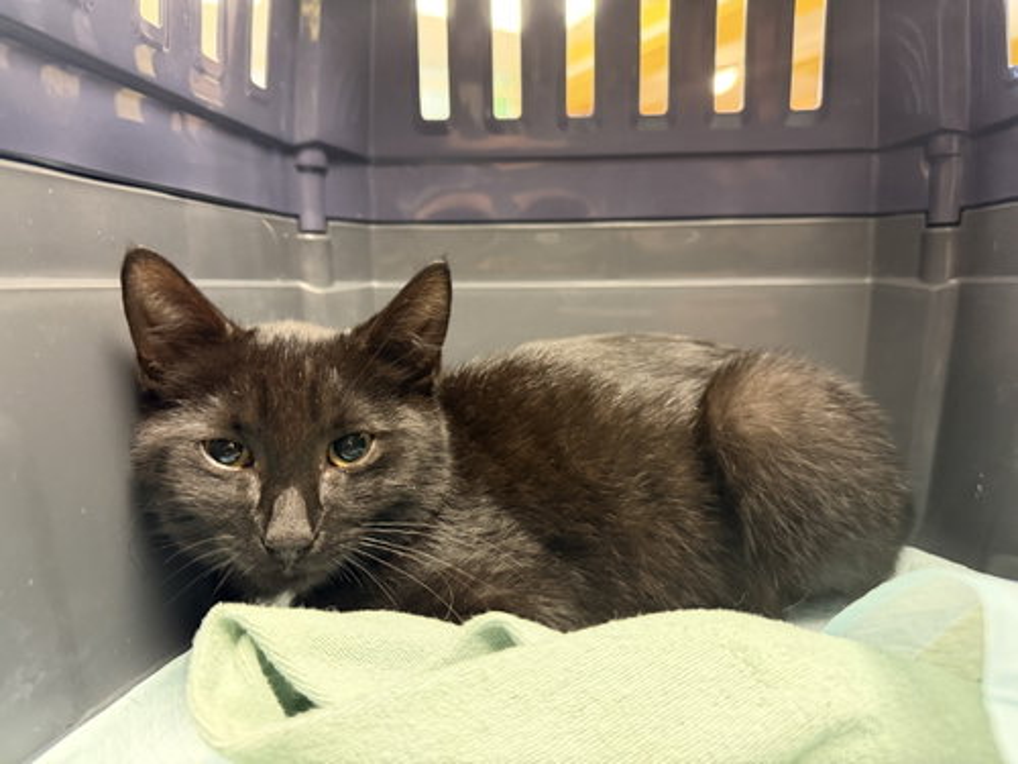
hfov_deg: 71.6
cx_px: 509
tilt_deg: -7.5
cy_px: 382
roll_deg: +0.6
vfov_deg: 56.8
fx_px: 706
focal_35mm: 24
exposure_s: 1/40
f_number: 1.78
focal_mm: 6.76
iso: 640
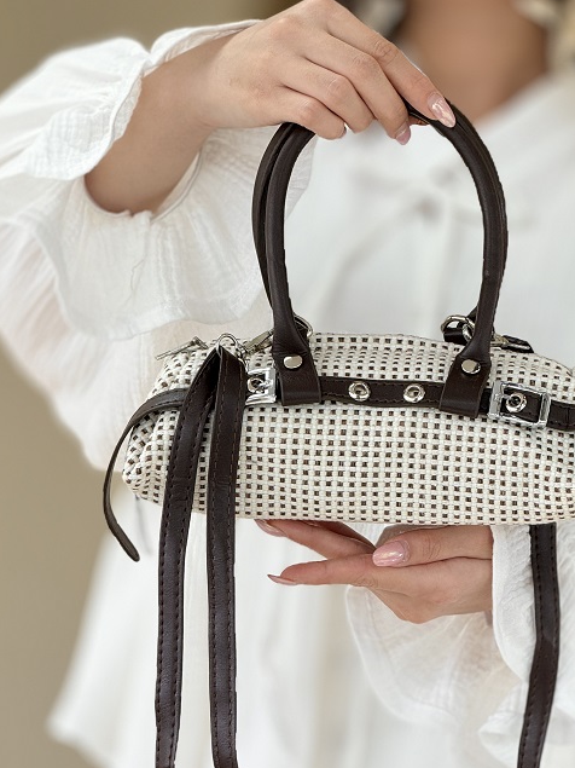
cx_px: 393
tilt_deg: -6.9
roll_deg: -1.1
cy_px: 489
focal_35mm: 189
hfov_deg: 7.9
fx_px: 4187
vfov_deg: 10.5
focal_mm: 15.66
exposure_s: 1/125
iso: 50
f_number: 2.8
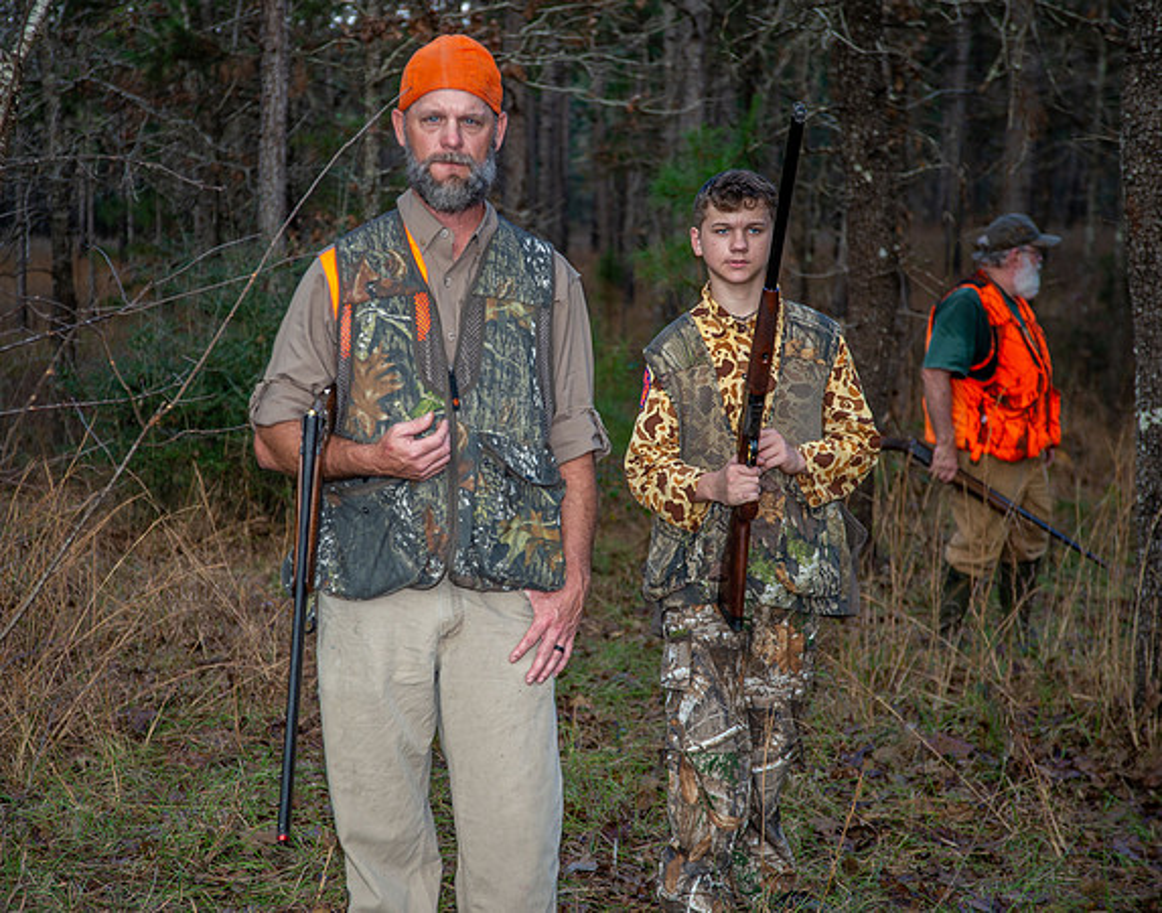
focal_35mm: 87
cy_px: 456
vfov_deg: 17.5
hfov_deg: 22.1
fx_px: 2968
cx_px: 497
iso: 250
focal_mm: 78
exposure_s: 1/100
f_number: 5
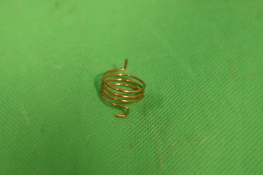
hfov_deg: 24.6
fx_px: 603
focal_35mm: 82
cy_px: 88
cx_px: 132
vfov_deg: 16.6
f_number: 5.6
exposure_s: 1/60
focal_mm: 55
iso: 160
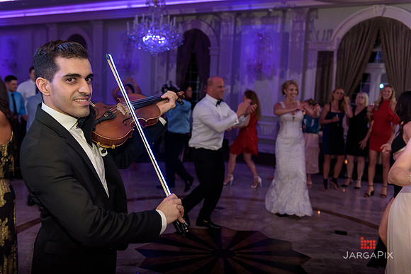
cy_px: 137
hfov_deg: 53.1
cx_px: 206
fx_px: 411
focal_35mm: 36
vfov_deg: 36.9
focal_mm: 36
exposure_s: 1/125
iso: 1600
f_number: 3.2
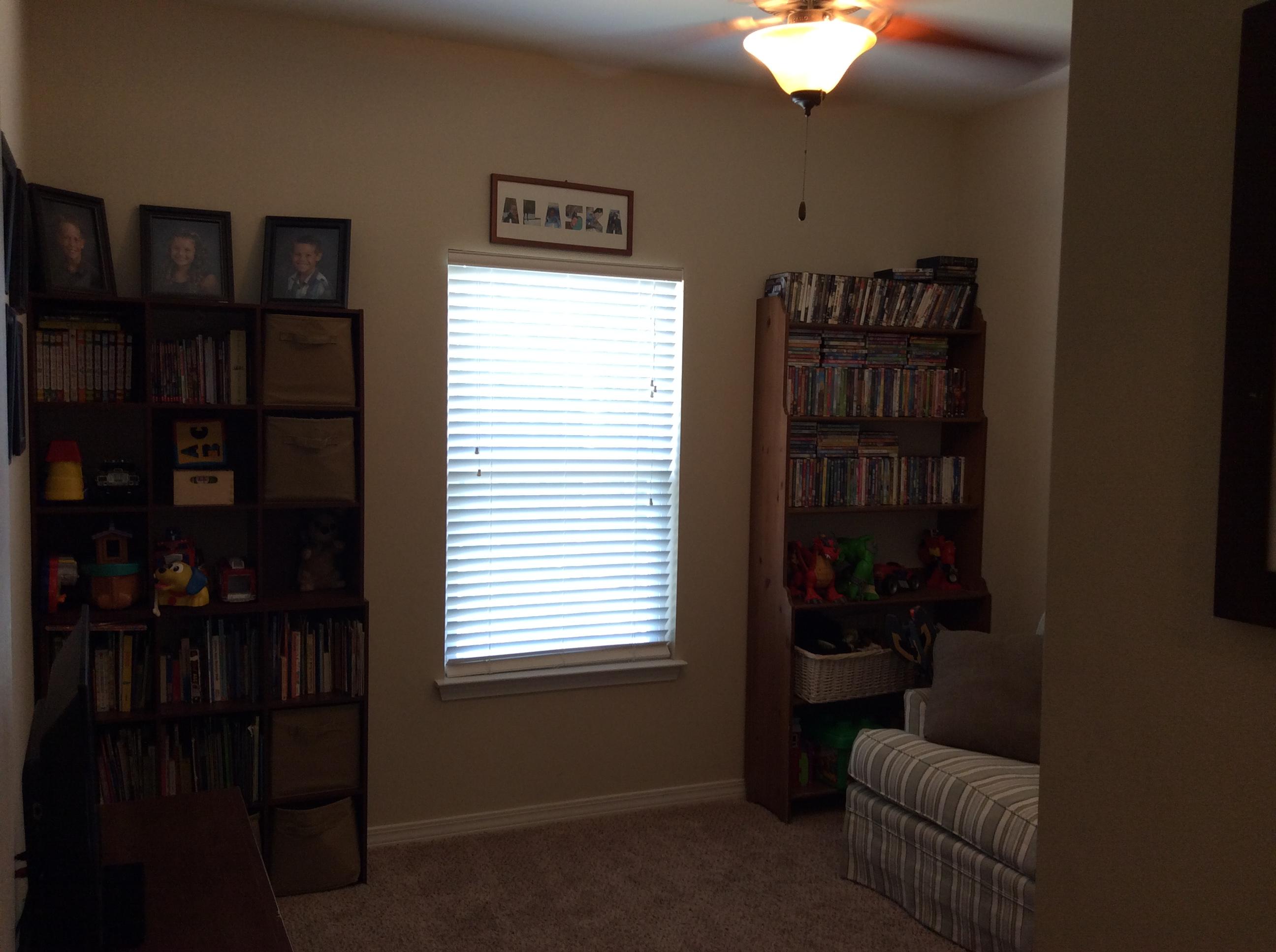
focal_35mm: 32
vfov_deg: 44.1
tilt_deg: -3.8
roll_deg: -1.1
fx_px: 1178
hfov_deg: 56.9
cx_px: 638
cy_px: 476
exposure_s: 1/24
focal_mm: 3.3
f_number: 2.4
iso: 40
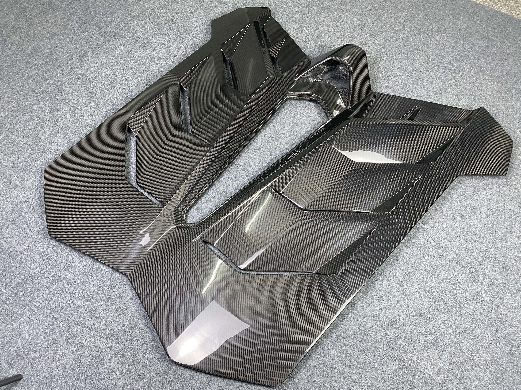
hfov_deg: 67.3
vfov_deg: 53.1
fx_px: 391
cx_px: 260
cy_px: 195
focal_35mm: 26
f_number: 1.8
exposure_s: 1/50
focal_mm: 4.25
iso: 250
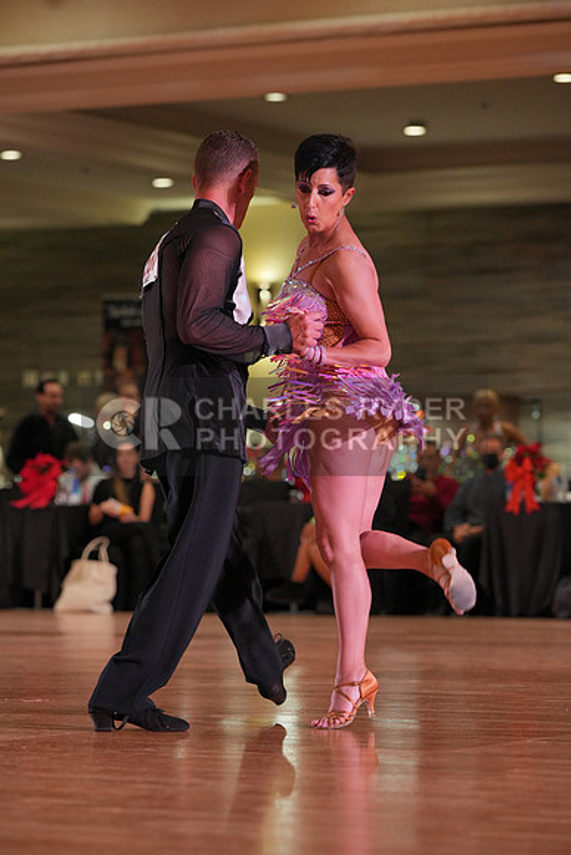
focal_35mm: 132
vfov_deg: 15.5
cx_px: 286
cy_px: 428
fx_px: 3138
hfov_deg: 10.4
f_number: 4
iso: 1600
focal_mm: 132
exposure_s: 1/400
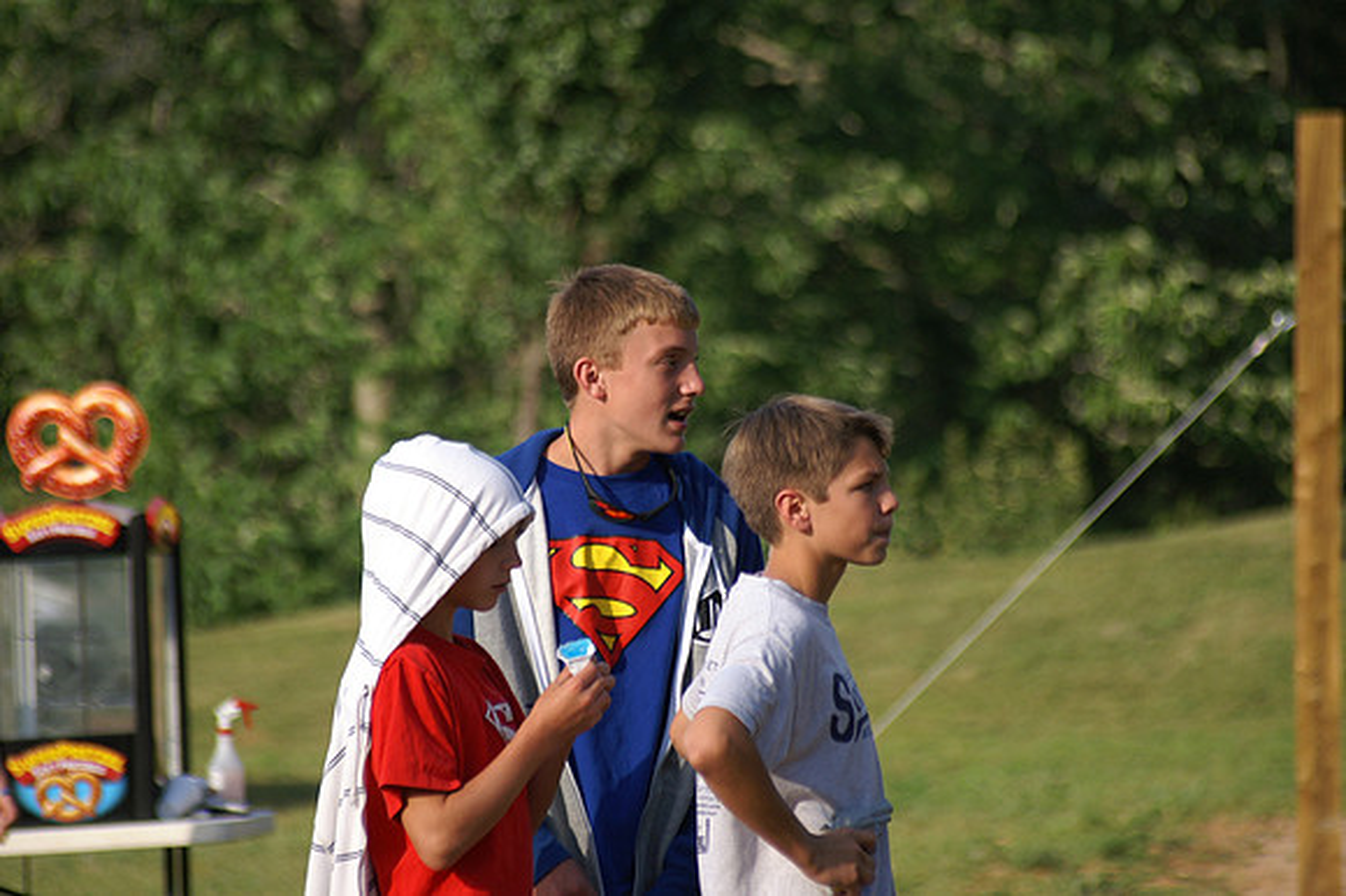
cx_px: 673
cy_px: 448
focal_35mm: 300
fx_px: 11210
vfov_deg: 4.6
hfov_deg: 6.9
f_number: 5
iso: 160
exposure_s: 1/500
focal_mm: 200
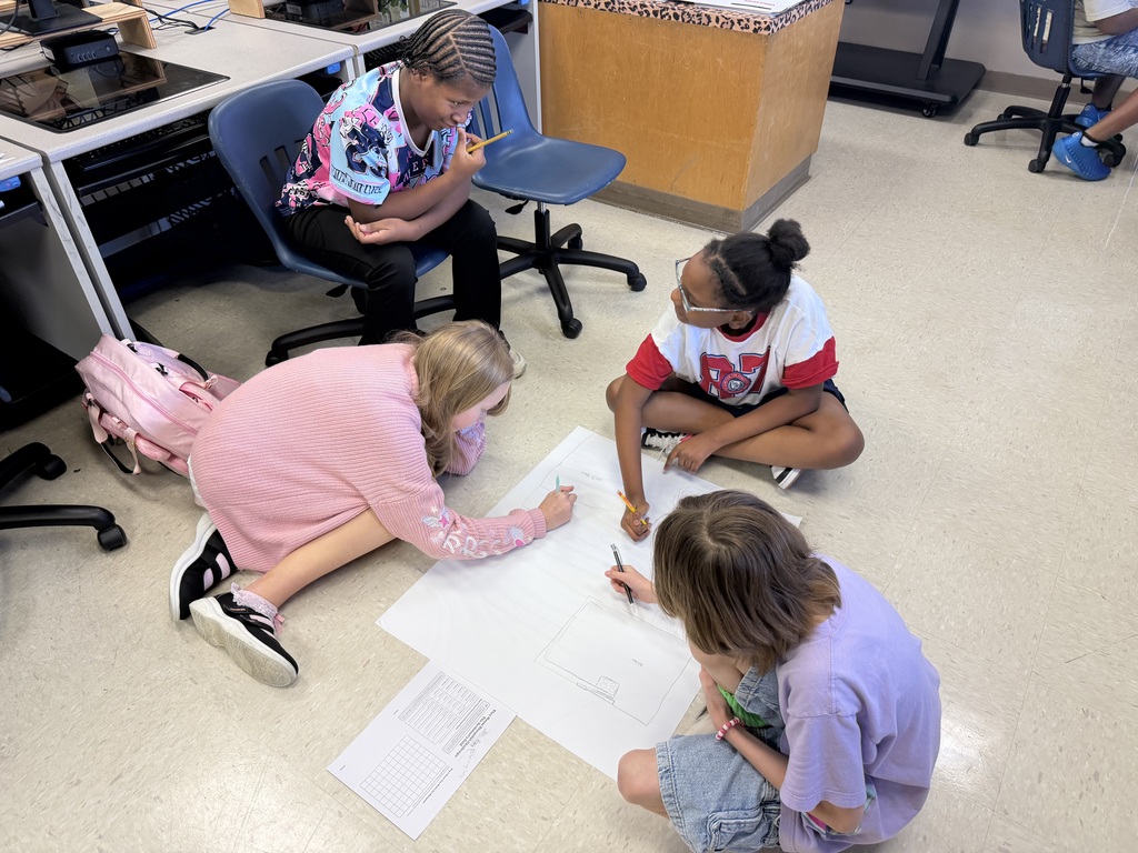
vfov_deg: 56.8
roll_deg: +0.6
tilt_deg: -40.0
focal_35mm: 24
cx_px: 569
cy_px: 426
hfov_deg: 71.6
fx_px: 789
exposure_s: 1/120
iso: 125
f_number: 1.78
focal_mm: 6.76
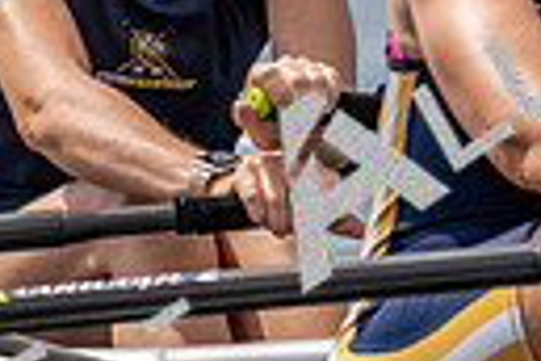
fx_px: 24508
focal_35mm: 1631
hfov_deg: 1.3
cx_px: -80
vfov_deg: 0.8
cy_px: -107
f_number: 6.3
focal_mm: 362
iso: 250
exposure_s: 1/1600
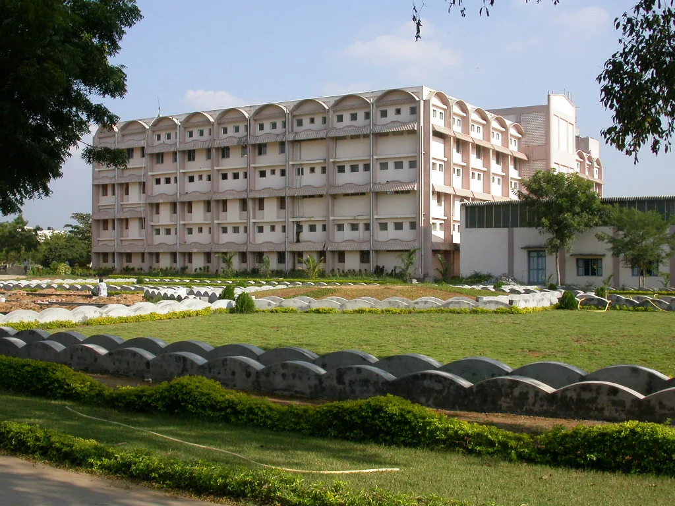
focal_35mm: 43
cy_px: 253
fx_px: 838
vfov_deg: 33.6
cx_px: 338
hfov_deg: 43.9
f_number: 6.9
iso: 100
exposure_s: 1/274
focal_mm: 8.9
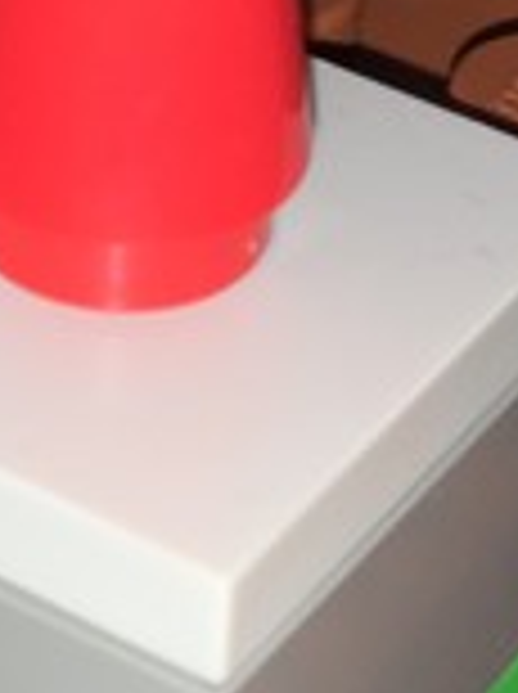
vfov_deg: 11.6
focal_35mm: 170
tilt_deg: -41.5
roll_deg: -1.8
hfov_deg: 8.7
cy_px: 421
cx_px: 63
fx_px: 3401
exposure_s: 1/171
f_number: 2.2
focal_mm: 4.15
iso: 25
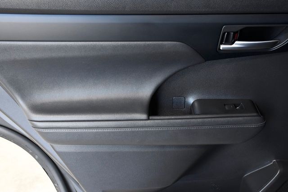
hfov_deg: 41.1
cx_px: 144
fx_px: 384
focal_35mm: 48
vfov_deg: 28.1
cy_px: 96
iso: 2500
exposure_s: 1/125
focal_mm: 32
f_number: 5.6
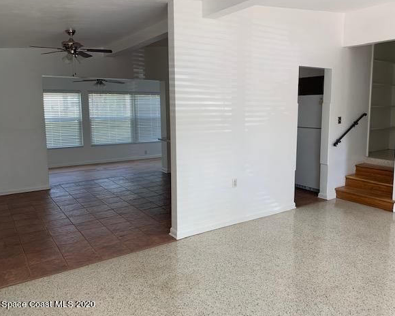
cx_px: 215
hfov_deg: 62.1
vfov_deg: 51.5
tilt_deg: -7.7
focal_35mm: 28
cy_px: 155
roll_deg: -0.2
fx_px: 327
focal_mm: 4.25
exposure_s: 1/121
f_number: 1.8
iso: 40
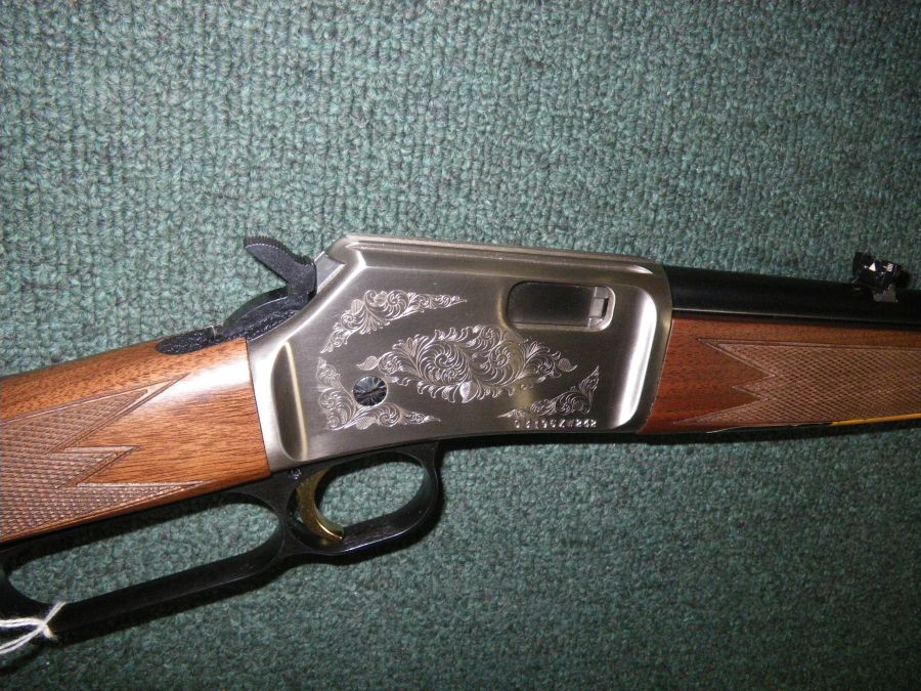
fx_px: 745
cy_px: 346
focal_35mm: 28
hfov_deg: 63.4
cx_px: 460
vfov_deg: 49.7
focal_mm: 5
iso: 400
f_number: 4.2
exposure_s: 1/50
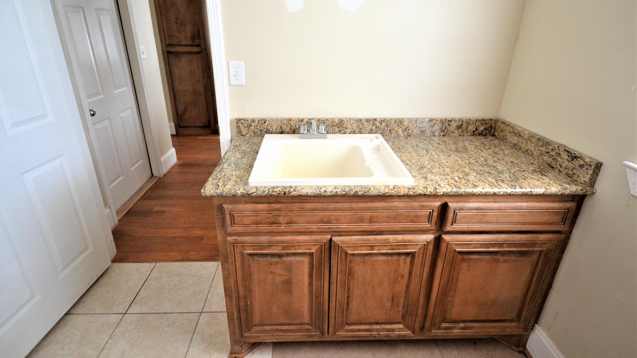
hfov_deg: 91.8
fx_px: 308
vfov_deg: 59.9
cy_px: 147
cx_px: 315
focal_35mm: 18
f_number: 4.2
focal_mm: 11.5
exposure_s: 1/60
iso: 800
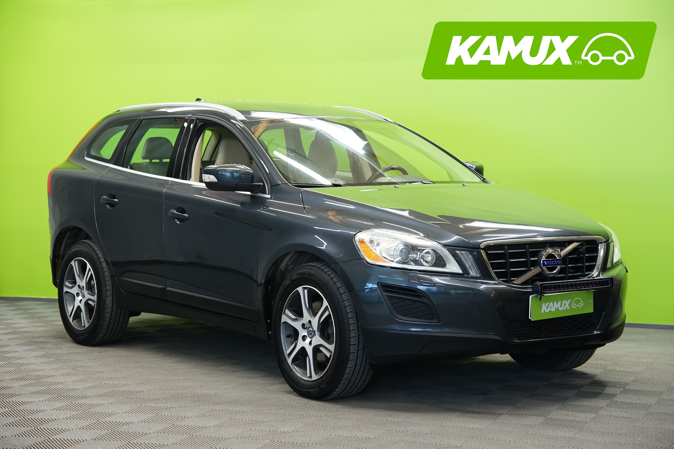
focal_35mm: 73
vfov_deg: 18.7
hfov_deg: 27.7
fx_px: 1367
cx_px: 337
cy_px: 224
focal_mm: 73
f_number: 5
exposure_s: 1/15
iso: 500
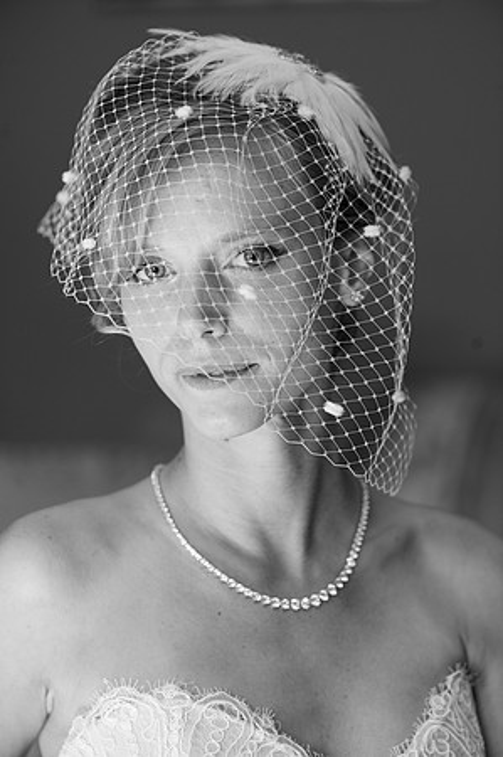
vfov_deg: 19.5
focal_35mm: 105
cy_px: 378
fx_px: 2206
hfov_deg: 13.0
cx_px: 252
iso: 640
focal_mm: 105
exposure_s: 1/80
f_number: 4
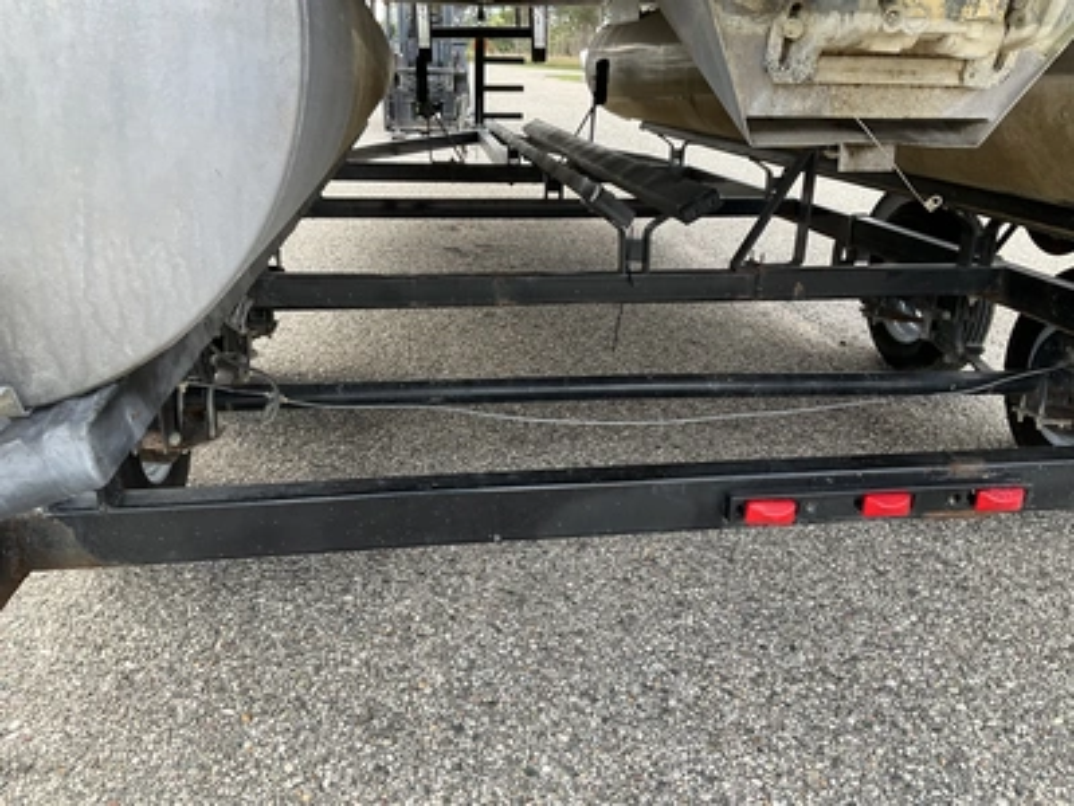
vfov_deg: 48.2
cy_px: 403
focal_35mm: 29
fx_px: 900
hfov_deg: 61.7
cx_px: 537
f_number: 1.8
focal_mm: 3
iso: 20
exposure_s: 1/136
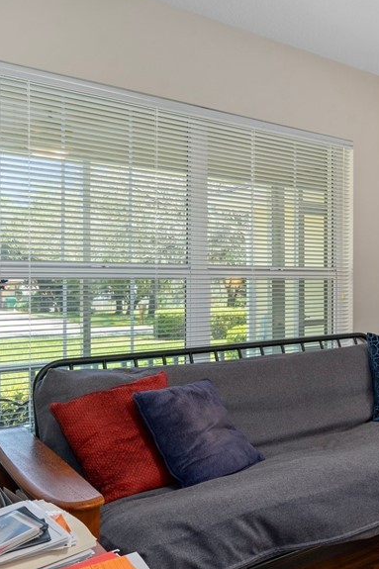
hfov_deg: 36.8
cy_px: 285
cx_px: 329
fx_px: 537
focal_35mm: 34
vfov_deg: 55.8
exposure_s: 1/4
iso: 320
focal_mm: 18
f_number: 8
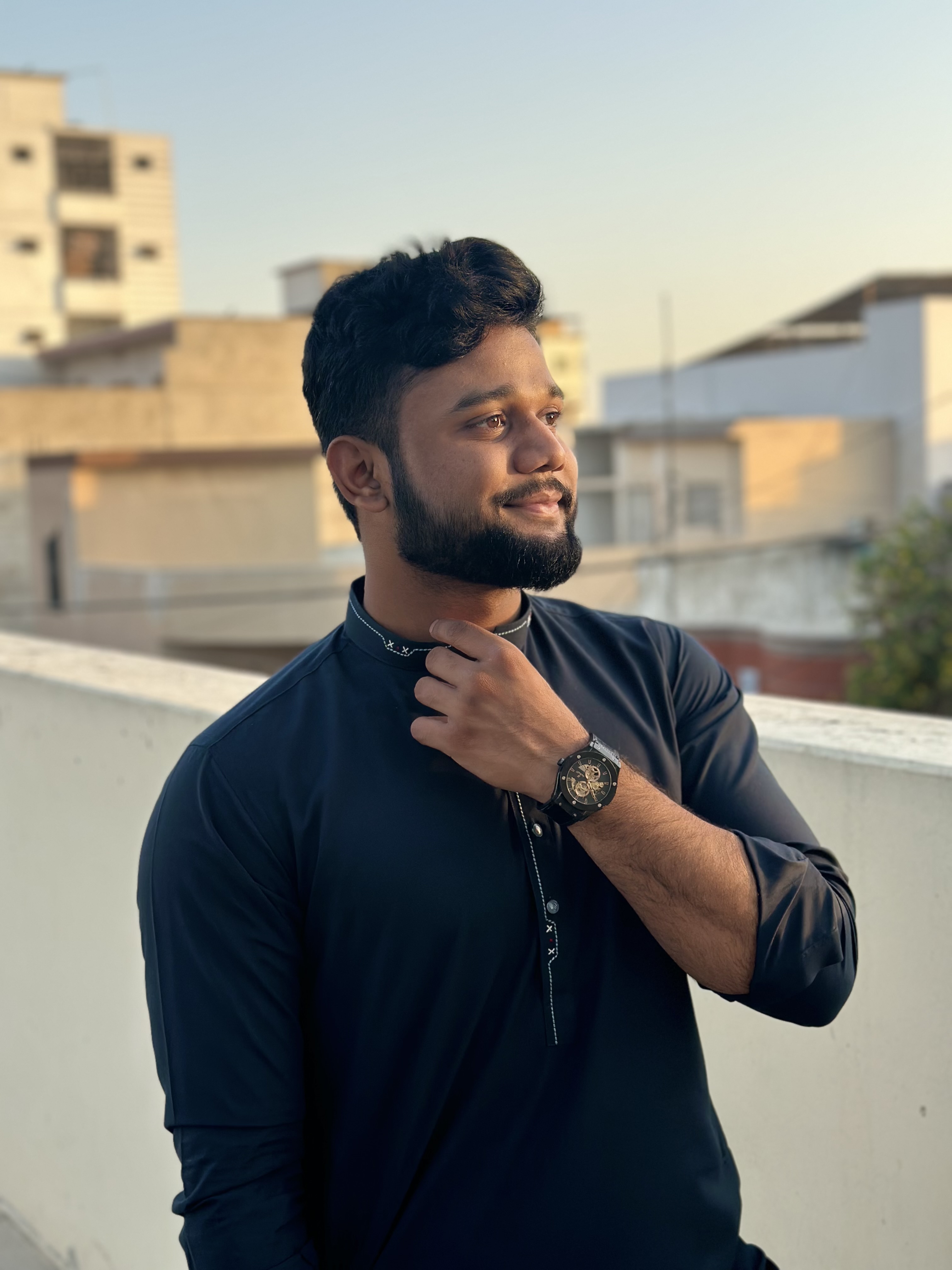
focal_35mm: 48
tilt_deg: -4.9
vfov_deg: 39.7
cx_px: 476
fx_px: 1760
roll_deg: +2.1
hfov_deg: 30.3
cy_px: 635
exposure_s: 1/694
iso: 80
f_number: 1.78
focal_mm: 6.86
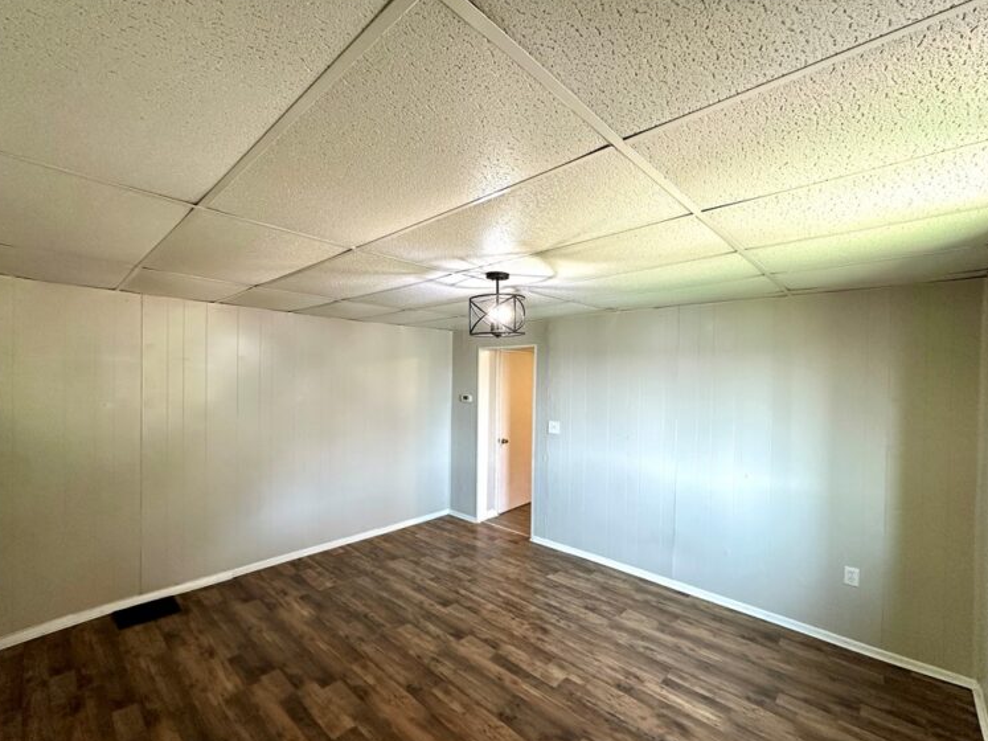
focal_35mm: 15
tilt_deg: -1.0
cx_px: 468
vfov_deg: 81.7
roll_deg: -1.0
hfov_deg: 98.1
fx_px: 428
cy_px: 382
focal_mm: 2.22
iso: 160
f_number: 2.2
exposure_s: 1/60
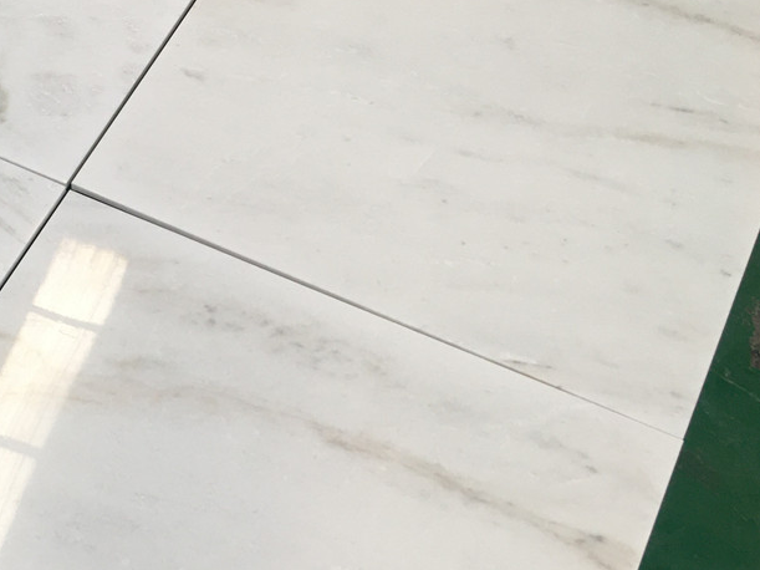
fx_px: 1251
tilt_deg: -57.6
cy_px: 316
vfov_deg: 25.6
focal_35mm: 57
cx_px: 62
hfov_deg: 32.0
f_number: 2.2
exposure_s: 1/33
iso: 25
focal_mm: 4.15
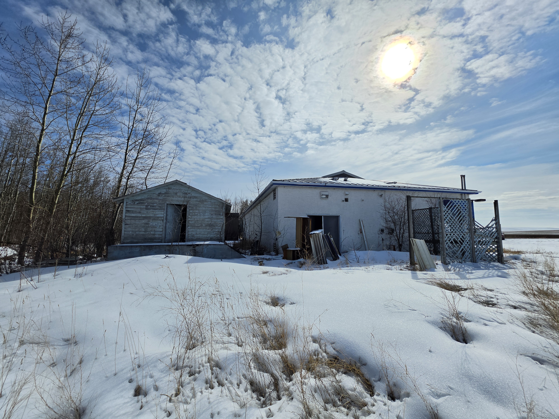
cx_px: 280
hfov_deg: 106.2
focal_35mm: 13
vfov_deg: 89.9
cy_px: 210
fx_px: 210
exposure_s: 1/7902
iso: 16
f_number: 1.9
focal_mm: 2.2
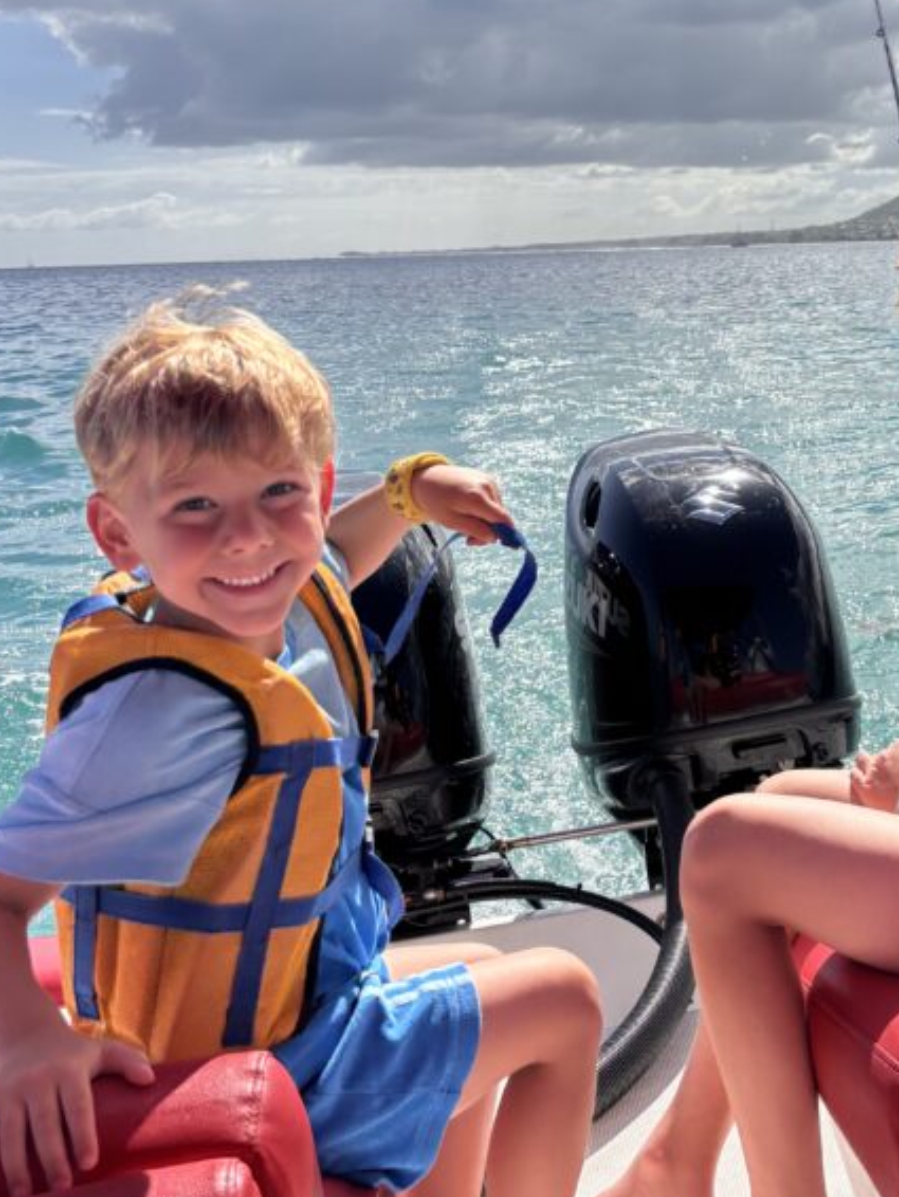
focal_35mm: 47
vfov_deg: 39.4
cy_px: 315
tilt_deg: -1.6
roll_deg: +2.7
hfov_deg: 30.0
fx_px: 1626
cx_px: 751
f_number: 1.6
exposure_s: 1/3534
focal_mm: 5.96
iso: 50
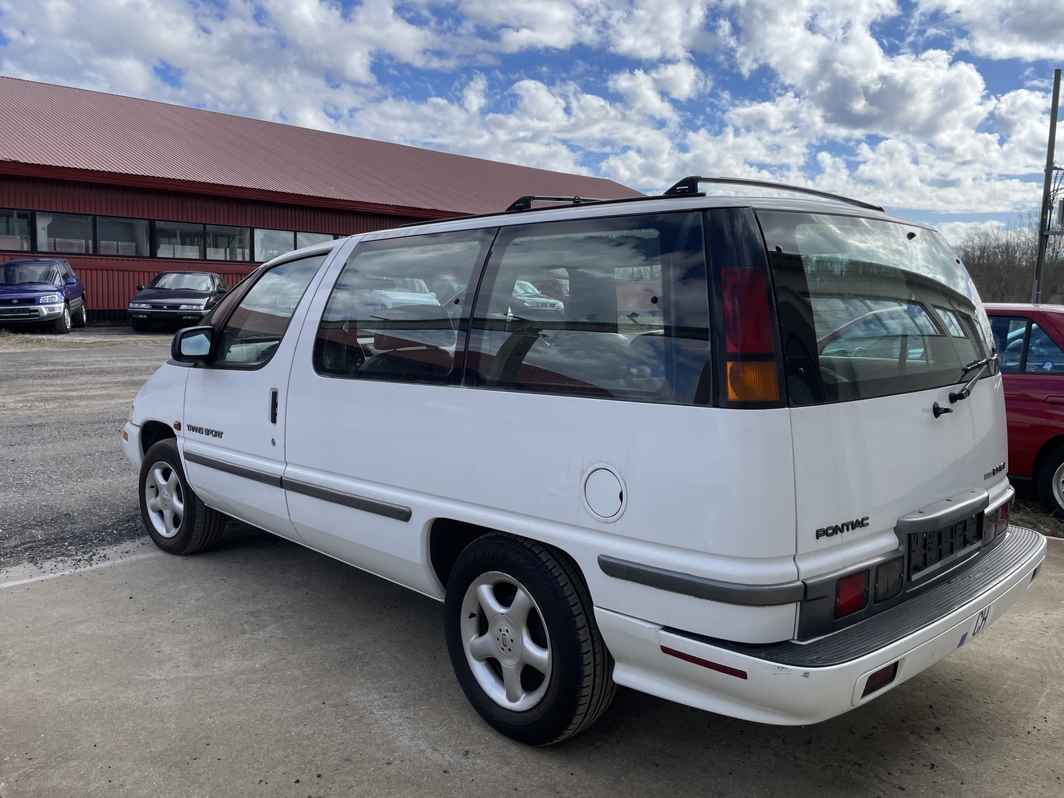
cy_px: 387
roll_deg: -2.1
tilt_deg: -6.2
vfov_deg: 51.4
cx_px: 543
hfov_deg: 65.3
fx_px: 830
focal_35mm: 27
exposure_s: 1/3125
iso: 32
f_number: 1.6
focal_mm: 4.2
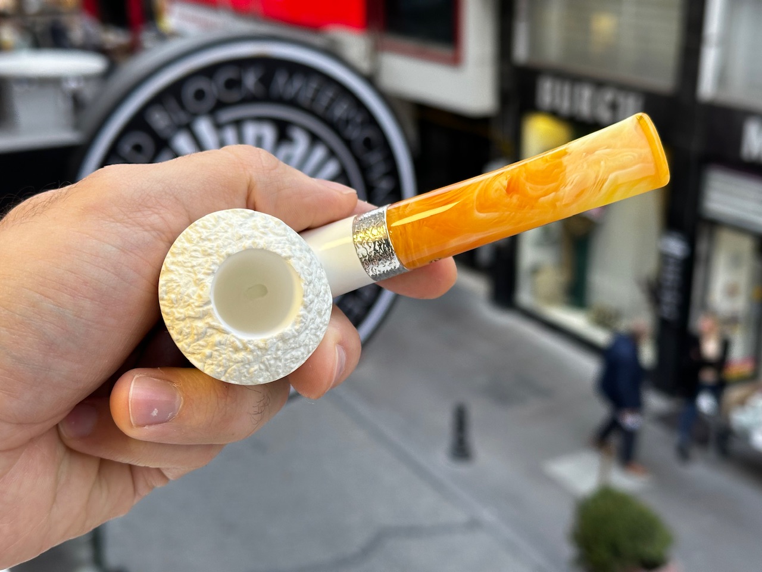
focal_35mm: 48
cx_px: 381
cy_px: 286
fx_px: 1057
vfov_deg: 30.3
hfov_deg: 39.7
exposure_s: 1/100
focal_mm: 6.86
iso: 100
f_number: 1.78
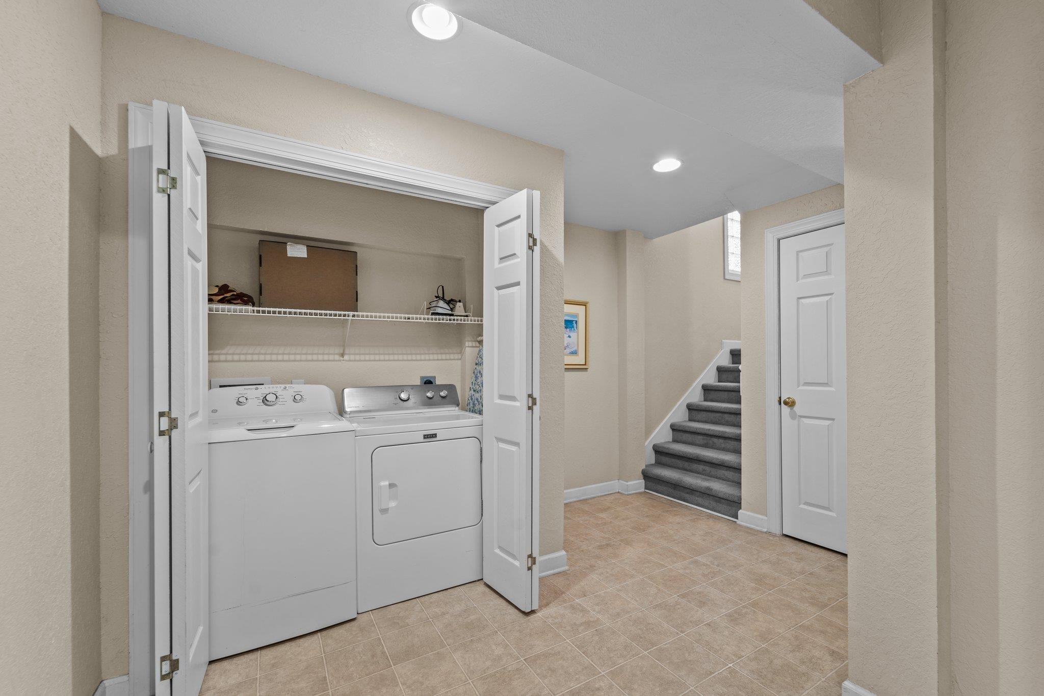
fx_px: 406
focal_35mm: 14
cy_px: 348
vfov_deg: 81.2
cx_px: 522
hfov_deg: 104.3
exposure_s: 1.6
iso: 100
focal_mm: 14
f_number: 8
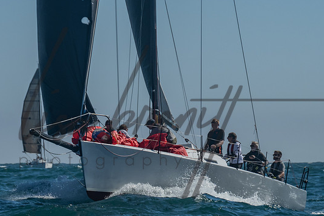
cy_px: 166
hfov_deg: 5.5
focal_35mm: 371
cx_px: 52
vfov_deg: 3.7
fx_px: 3339
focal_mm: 135
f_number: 6.3
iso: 160
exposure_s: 1/1000
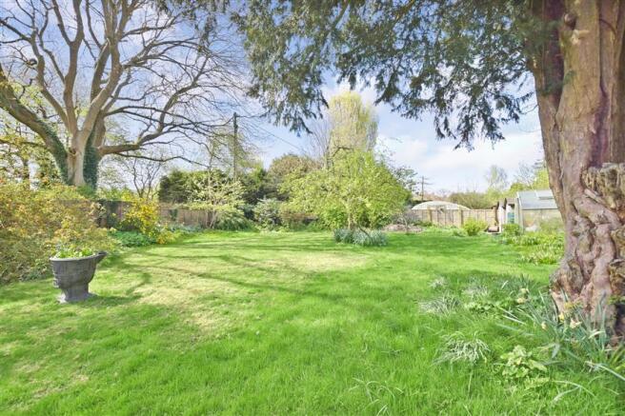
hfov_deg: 100.4
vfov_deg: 77.3
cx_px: 312
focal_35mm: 15
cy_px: 208
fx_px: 260
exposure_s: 1/320
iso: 400
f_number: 11
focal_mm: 10
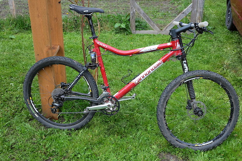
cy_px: 80
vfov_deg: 32.6
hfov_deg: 47.4
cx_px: 121
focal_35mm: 41
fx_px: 276
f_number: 16
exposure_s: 1/80
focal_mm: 27
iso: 800
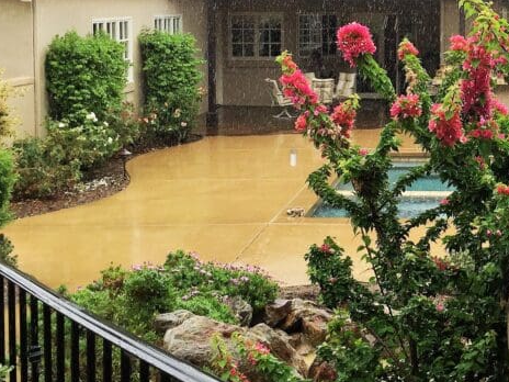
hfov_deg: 29.0
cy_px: 68
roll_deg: -0.7
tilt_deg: -2.6
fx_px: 941
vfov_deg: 22.6
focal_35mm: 64
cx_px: 463
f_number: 2.2
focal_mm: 4.15
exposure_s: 1/482
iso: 32
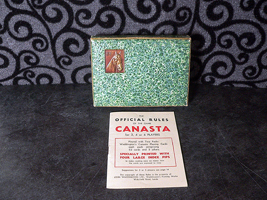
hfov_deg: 51.4
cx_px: 134
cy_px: 100
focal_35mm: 36
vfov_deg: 39.7
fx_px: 278
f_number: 2.8
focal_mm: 6
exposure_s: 1/15
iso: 400
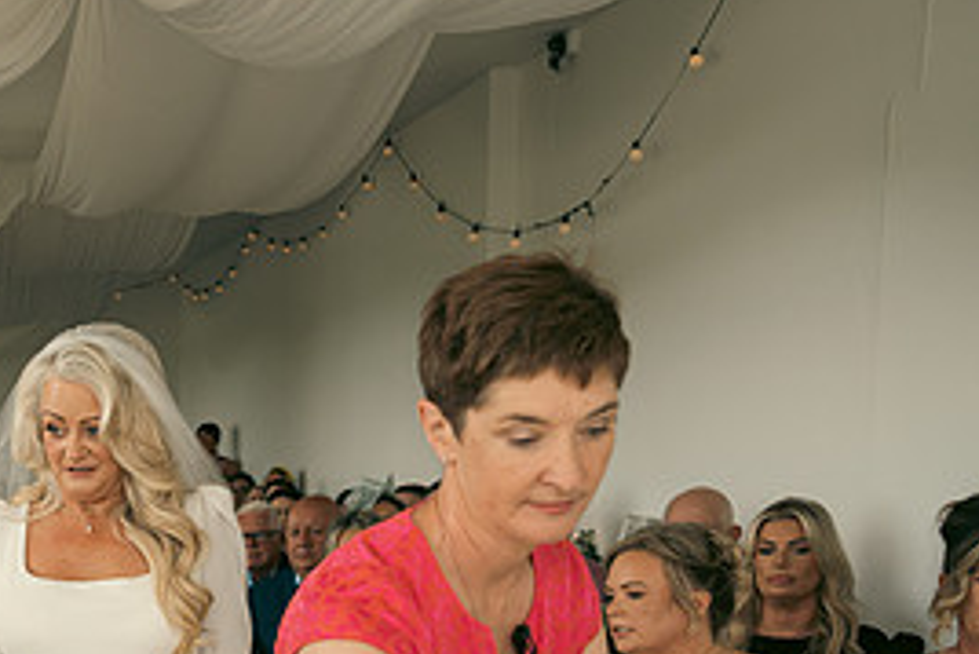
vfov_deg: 24.6
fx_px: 1415
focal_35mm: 52
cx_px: -18
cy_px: 681
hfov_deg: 34.4
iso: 250
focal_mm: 24
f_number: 3.5
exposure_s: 1/160
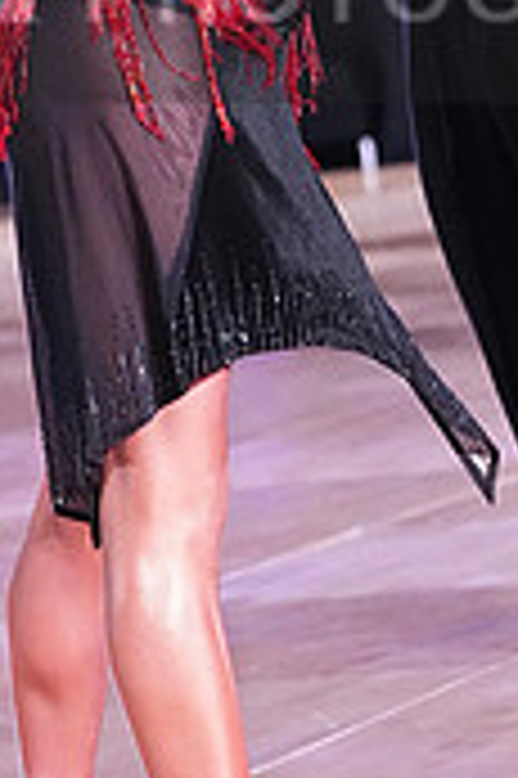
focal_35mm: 275
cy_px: -45
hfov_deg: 5.0
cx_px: 358
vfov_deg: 7.5
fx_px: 5947
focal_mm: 82
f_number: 4.5
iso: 10000
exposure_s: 1/400
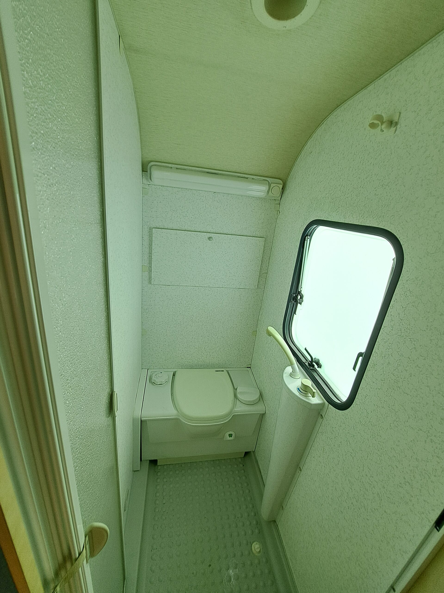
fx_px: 222
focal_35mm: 13
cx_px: 222
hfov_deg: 89.9
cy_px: 296
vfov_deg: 106.2
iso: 50
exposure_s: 1/437
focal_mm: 1.74
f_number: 2.2
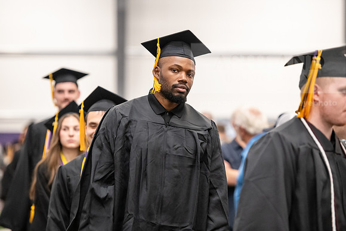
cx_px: 173
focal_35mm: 155
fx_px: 1490
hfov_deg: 13.2
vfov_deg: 8.9
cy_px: 116
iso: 3200
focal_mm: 155
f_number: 3.2
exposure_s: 1/200
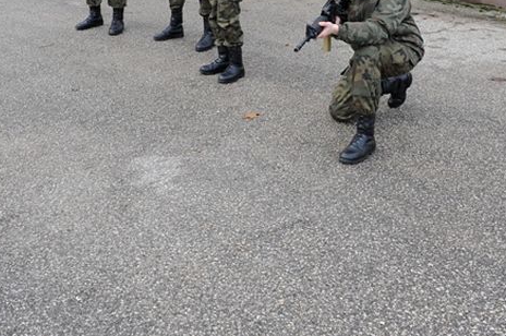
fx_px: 618
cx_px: 208
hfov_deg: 44.4
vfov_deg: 29.2
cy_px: 32
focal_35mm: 44
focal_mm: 24
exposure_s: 1/200
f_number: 7.1
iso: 640
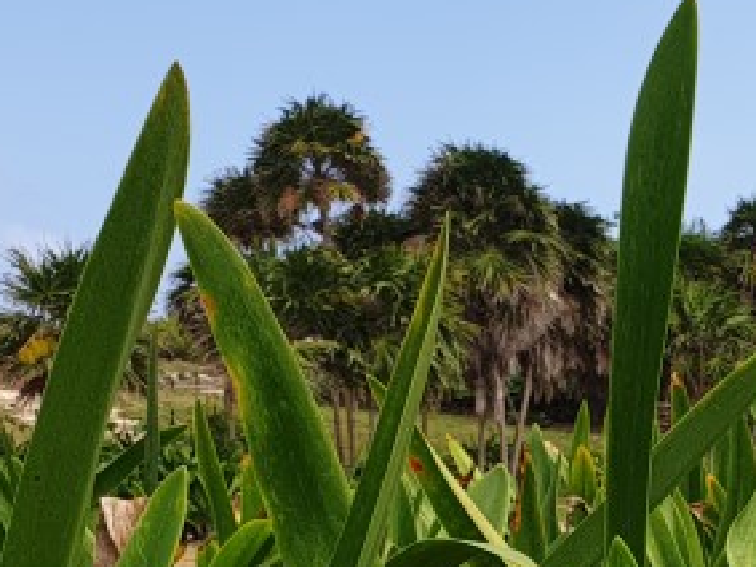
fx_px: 2052
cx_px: 916
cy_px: 818
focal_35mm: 94
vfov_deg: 14.7
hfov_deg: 19.6
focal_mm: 4.3
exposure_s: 1/1328
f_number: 2.4
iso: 50
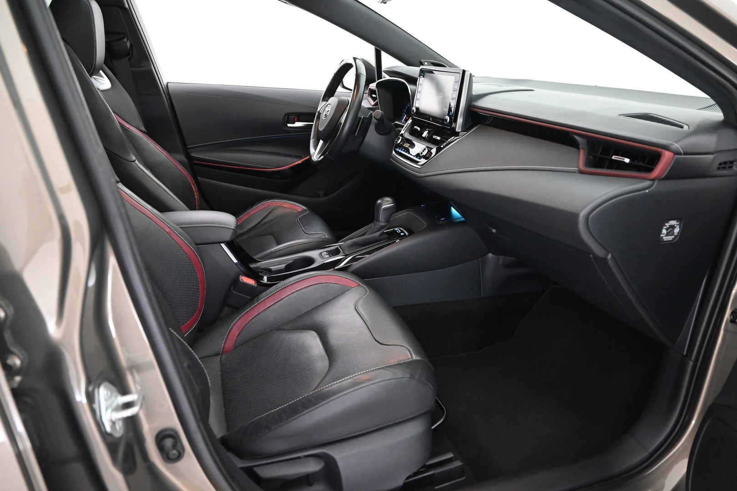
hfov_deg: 73.7
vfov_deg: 53.1
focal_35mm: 24
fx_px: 491
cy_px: 246
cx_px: 368
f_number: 4
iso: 5600
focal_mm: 24
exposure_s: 1/60
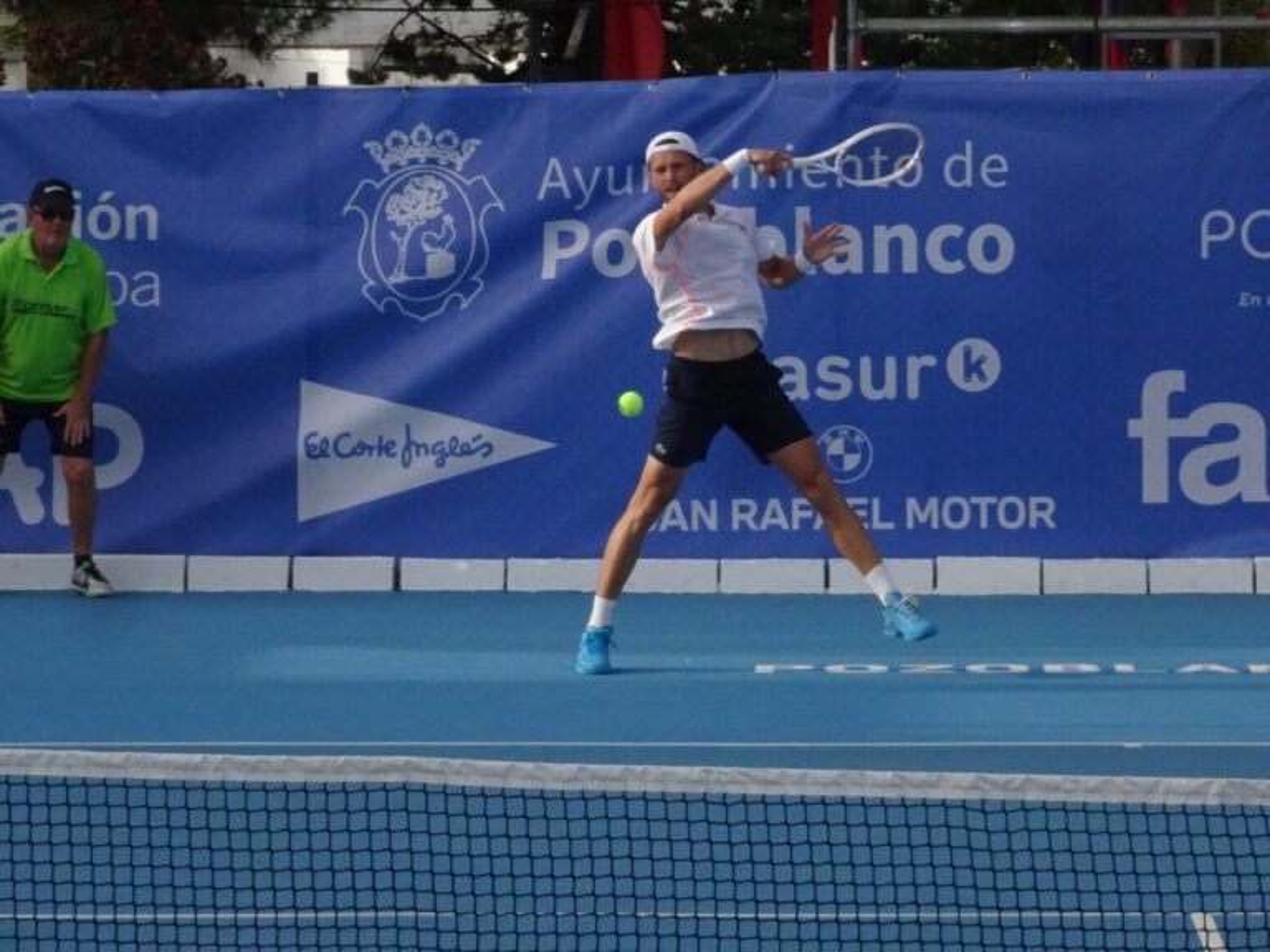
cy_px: 476
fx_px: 9943
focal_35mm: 271
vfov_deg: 5.5
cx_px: 635
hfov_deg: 7.3
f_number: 7.1
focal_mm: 46.32
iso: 640
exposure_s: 1/1250
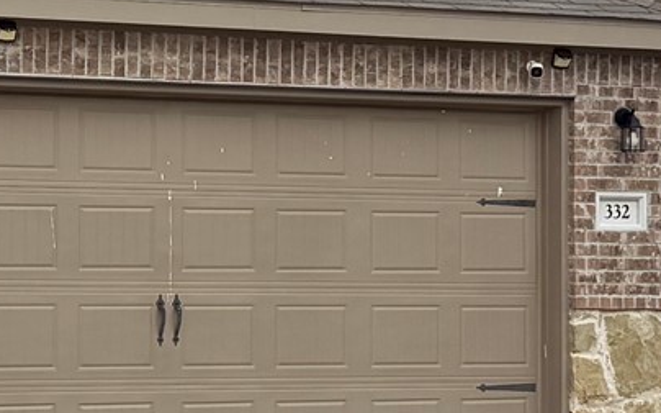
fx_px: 2323
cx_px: -100
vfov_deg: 10.1
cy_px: 141
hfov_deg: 15.7
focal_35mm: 129
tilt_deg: +3.7
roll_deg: -0.3
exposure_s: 1/3425
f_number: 1.78
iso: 80
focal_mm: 6.76
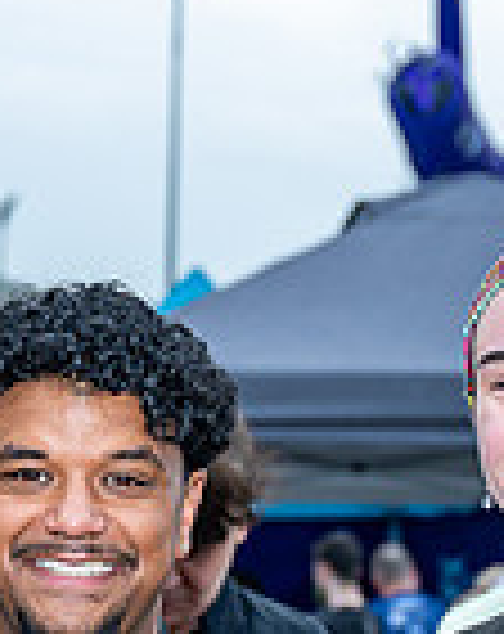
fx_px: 3408
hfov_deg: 8.4
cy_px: 839
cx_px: 130
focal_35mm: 182
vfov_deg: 10.4
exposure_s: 1/200
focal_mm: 47
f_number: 4
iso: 100
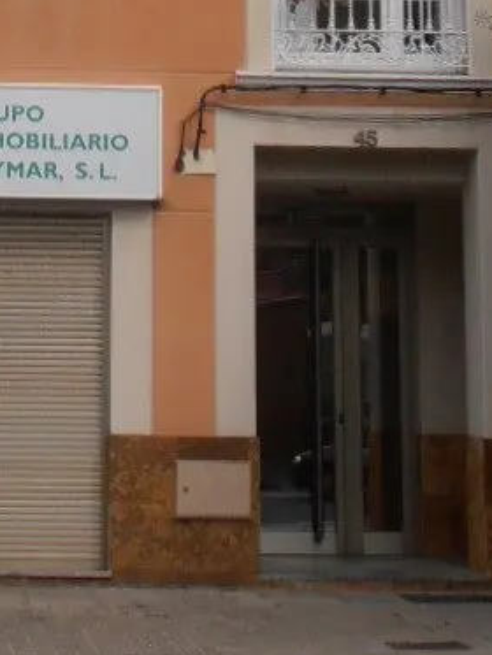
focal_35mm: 151
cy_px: -211
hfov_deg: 9.7
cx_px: -32
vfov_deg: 12.6
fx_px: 2860
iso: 80
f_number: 4.2
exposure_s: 1/1000
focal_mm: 7.87
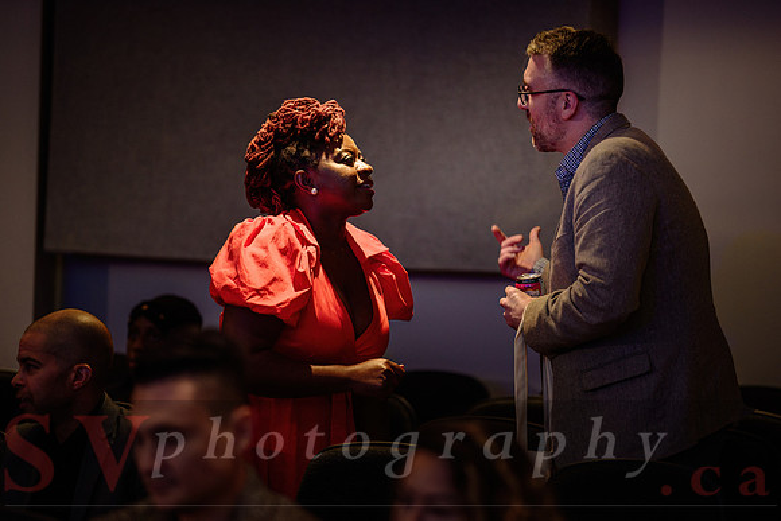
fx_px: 3580
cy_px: 260
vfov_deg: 8.3
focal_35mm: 165
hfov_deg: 12.4
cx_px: 390
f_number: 2.8
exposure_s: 1/80
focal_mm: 165
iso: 2000
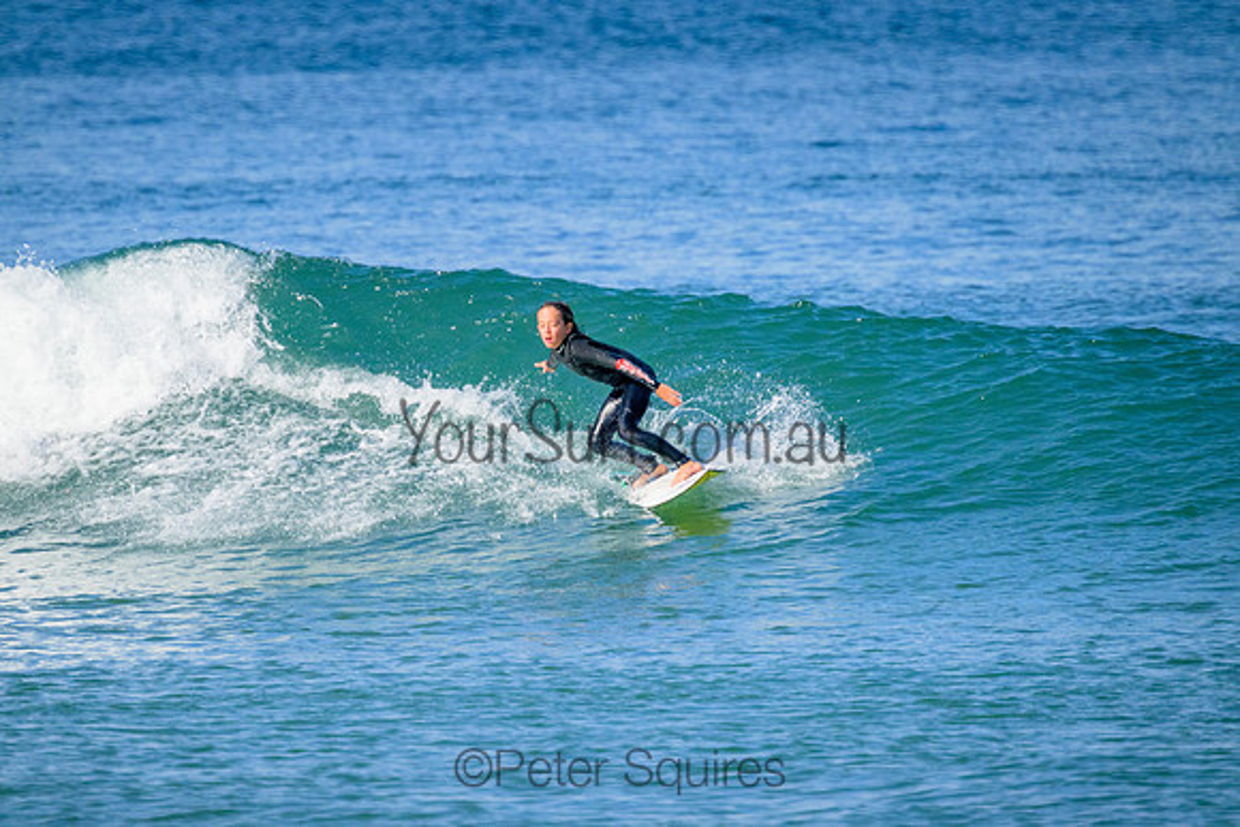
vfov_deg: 1.7
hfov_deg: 2.6
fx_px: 27561
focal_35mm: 800
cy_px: 414
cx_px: 620
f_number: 11
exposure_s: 1/1250
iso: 2800
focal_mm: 800
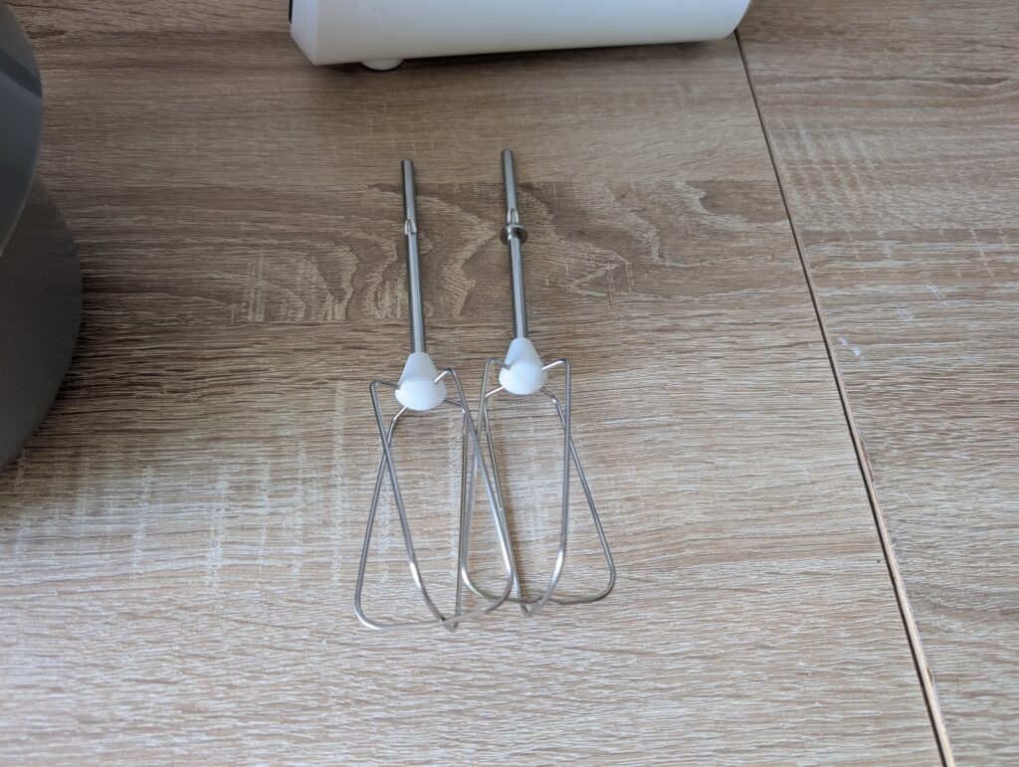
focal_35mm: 24
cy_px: 384
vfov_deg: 56.9
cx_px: 510
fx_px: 707
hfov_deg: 71.5
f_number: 1.68
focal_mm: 6.9
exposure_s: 1/118
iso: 163
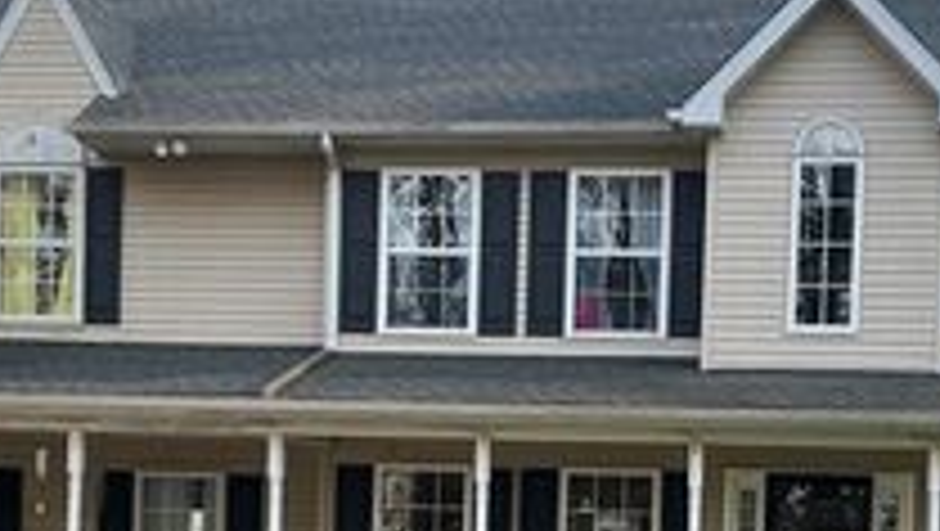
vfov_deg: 16.0
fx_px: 1821
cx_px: 621
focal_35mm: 73
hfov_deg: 28.8
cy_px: 614
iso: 25
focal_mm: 3
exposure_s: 1/164
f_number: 1.8
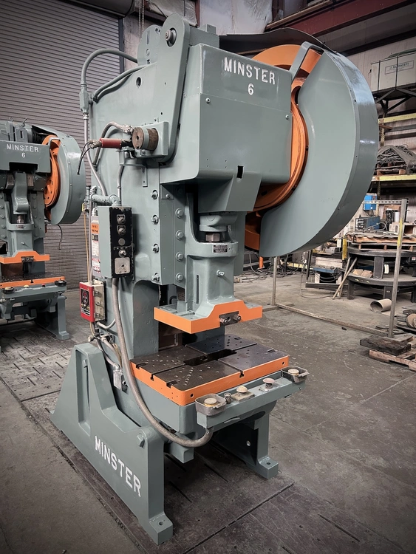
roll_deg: -0.1
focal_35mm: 26
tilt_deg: -9.2
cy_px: 277
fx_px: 416
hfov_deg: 53.1
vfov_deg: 67.3
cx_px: 208
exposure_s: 1/60
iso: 250
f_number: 1.5
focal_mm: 5.7
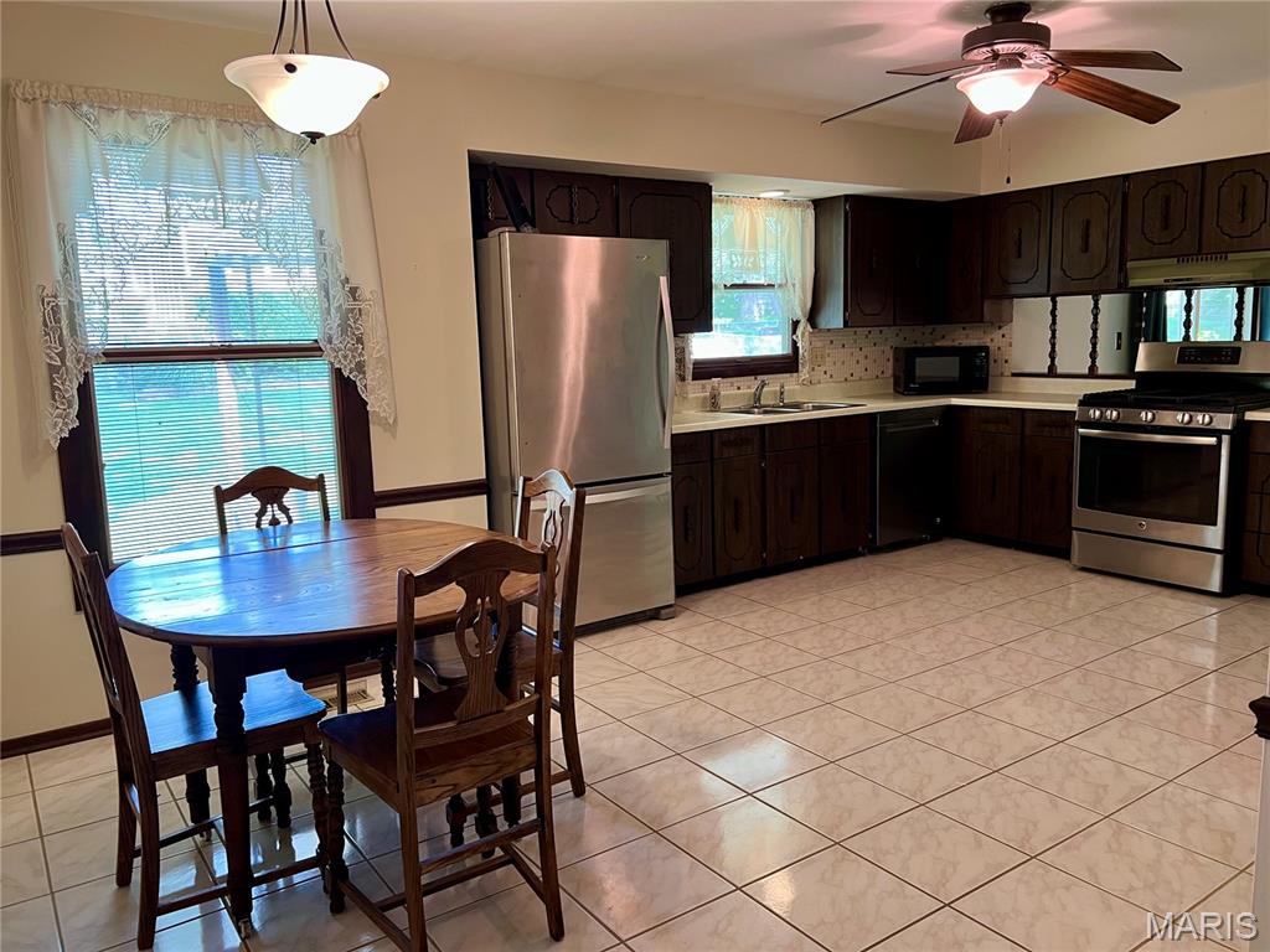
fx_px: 954
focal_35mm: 26
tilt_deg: -9.0
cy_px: 476
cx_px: 635
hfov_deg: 67.3
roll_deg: +1.2
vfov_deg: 53.1
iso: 100
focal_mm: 5.7
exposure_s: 1/60
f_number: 1.5
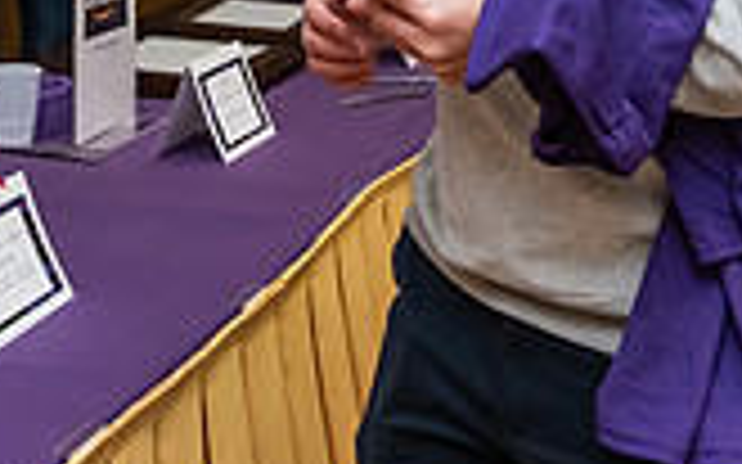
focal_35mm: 104
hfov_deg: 19.9
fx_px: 2102
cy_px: -363
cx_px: 225
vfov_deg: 11.7
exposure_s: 1/160
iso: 2500
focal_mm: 29
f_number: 4
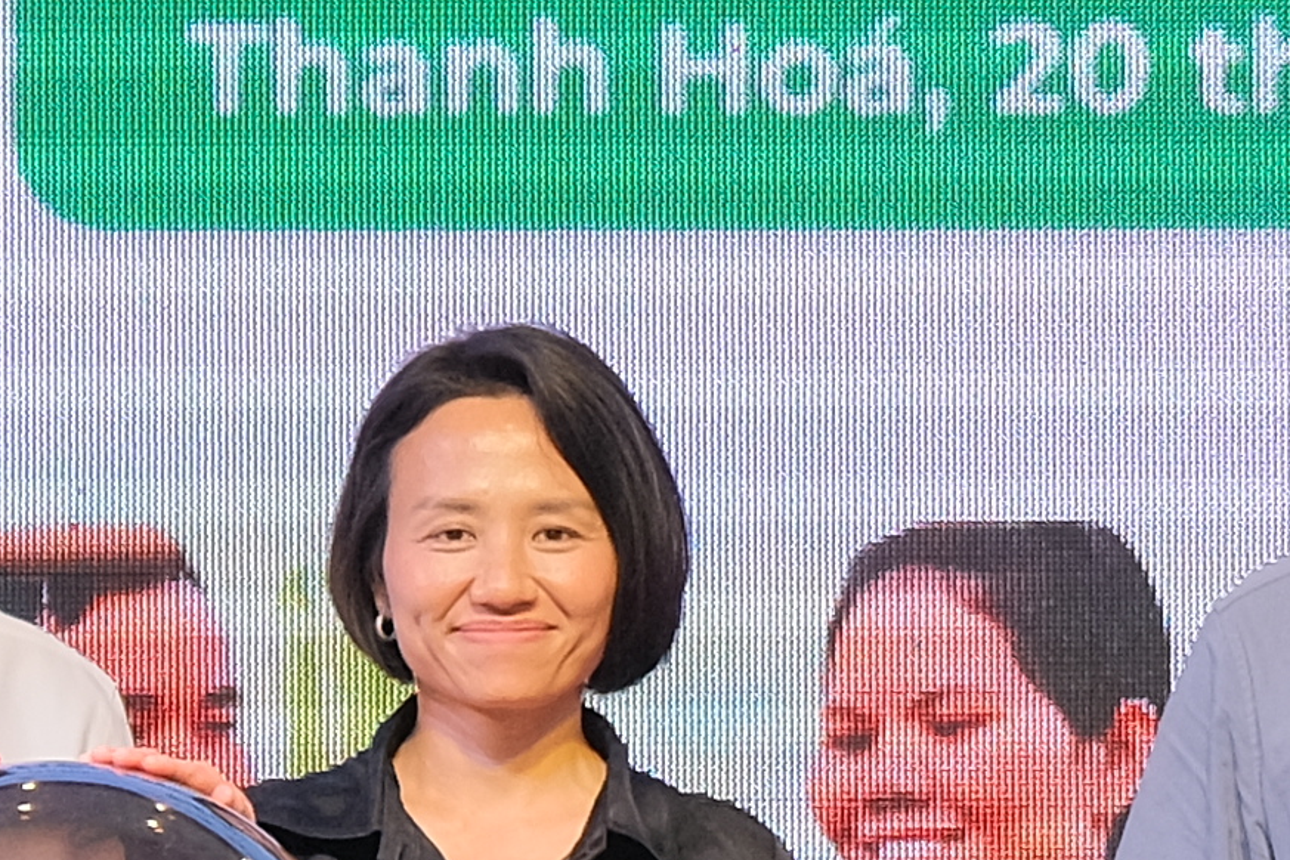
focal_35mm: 536
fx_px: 19205
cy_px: 409
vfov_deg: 2.6
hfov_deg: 3.8
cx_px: 1278
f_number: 3.6
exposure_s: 1/100
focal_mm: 50
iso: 640
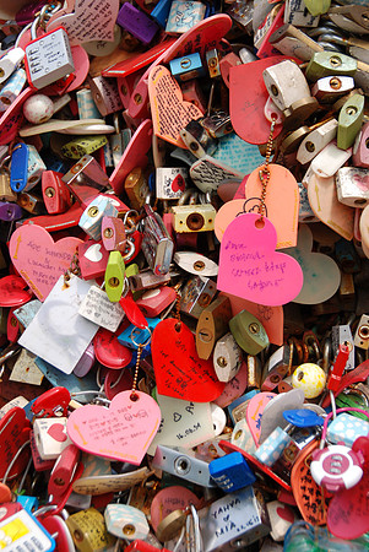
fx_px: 1426
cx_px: 184
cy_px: 276
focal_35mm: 93
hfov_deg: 14.7
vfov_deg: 21.9
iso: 250
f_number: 5.6
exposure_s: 1/500
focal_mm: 62
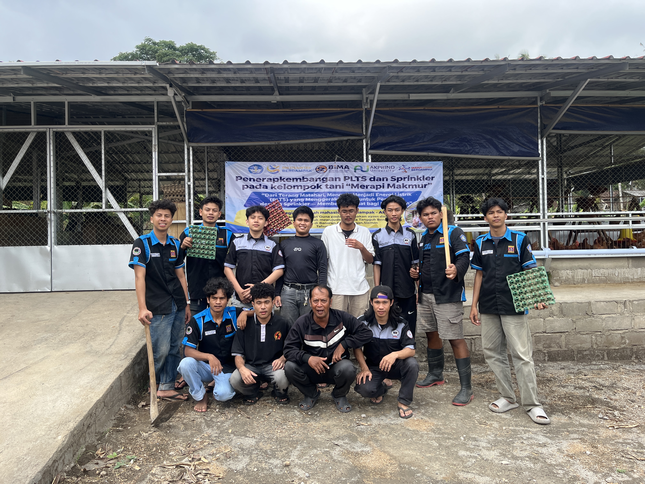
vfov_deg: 53.1
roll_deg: +1.5
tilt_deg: +1.1
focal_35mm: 26
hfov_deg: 67.3
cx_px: 322
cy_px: 242
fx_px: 484
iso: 50
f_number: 1.6
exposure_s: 1/761
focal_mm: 5.1
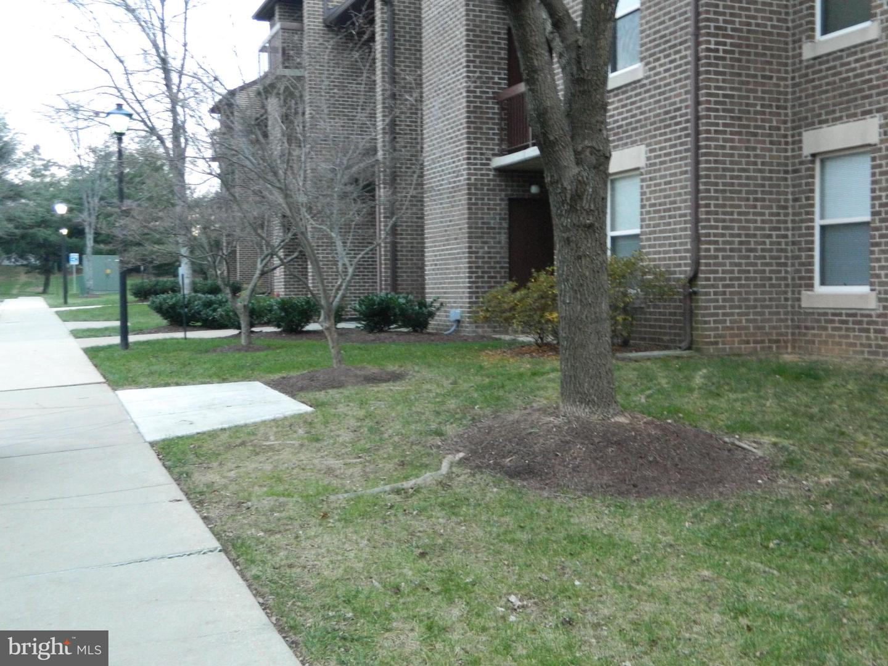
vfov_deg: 35.1
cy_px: 333
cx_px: 444
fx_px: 1052
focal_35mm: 41
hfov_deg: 45.8
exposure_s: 1/15
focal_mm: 7.3
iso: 400
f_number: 3.5
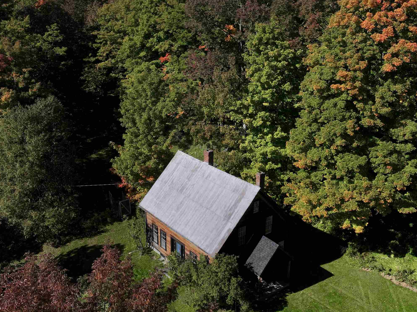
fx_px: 446
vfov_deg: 38.6
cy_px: 155
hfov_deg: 50.1
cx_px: 215
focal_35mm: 37
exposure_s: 1/8000
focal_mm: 12.29
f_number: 2.8
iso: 110
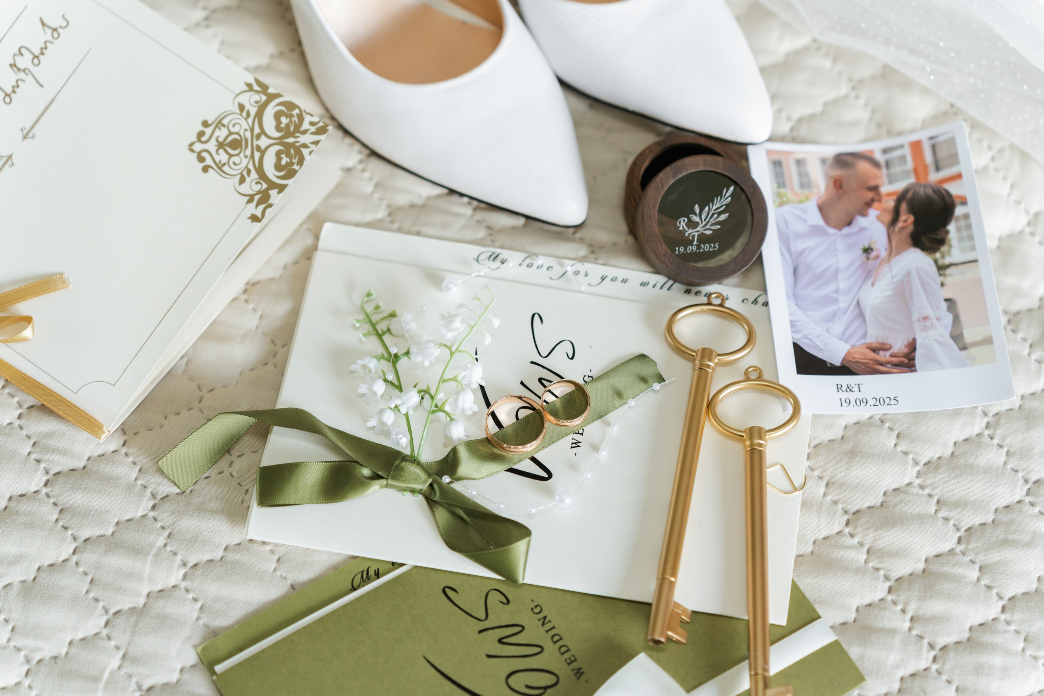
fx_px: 2175
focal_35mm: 75
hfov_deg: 27.0
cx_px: 522
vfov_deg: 18.2
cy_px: 348
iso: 640
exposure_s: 1/160
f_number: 3.2
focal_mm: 75
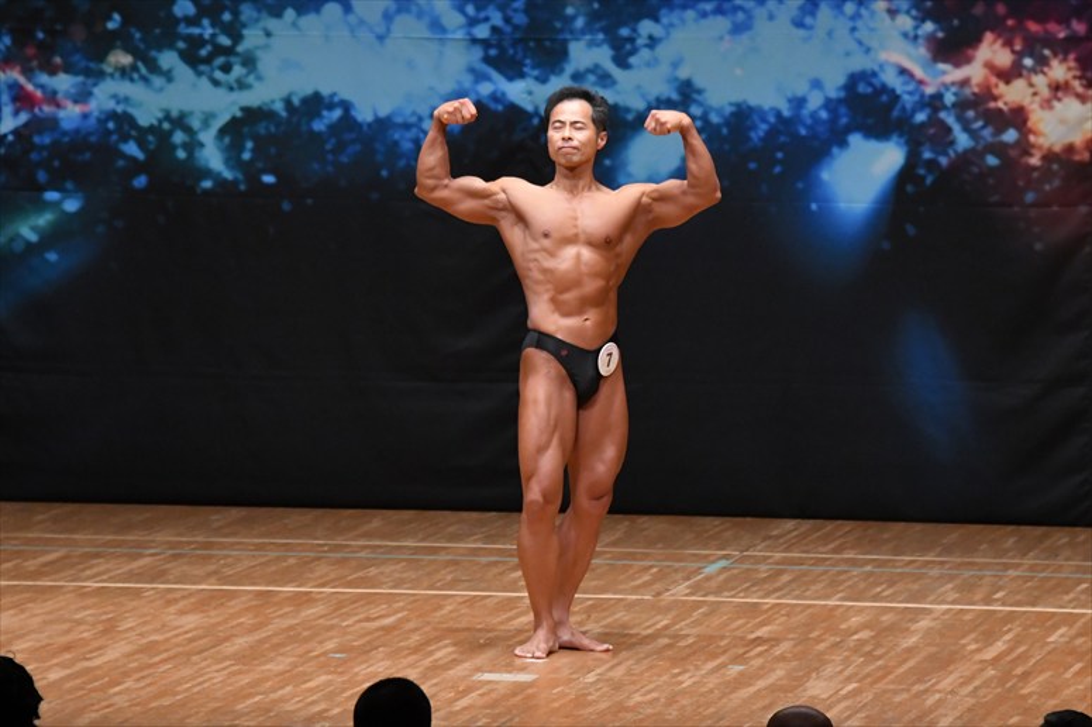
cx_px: 546
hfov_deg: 8.1
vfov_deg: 5.4
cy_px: 364
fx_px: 7731
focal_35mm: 255
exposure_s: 1/400
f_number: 5.6
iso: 5000
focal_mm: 170
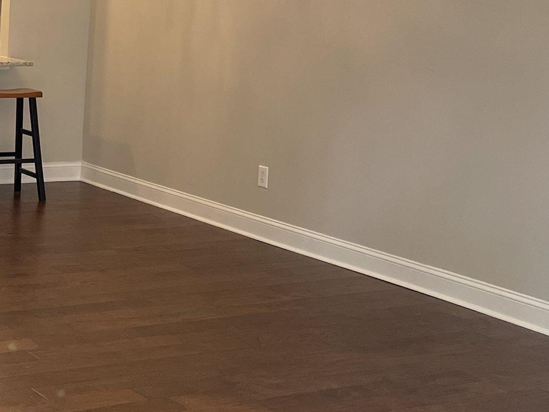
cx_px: -65
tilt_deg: -7.3
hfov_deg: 24.2
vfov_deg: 19.6
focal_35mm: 75
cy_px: 129
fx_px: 1190
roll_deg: -2.2
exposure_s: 1/118
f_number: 1.6
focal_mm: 4.2
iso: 125
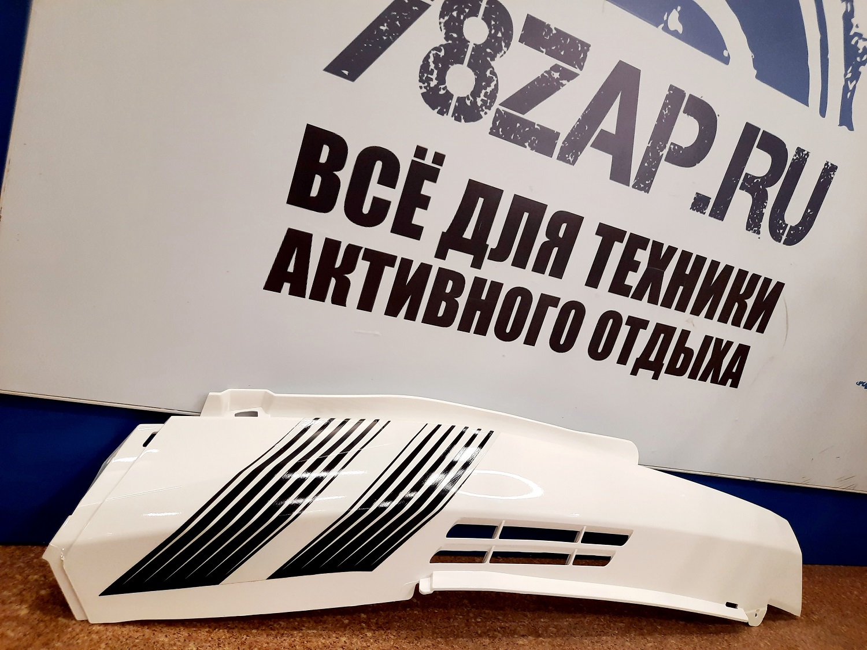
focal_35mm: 25
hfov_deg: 69.4
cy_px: 325
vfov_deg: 54.9
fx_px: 626
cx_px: 434
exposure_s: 1/50
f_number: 2
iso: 160
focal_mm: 4.6
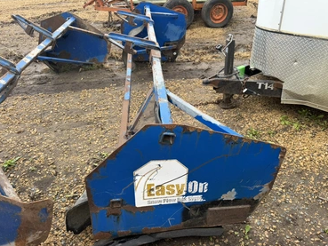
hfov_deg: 67.2
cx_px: 172
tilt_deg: -30.5
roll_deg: +2.2
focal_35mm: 26
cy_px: 121
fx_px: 246
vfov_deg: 53.1
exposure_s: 1/196
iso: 64
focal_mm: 6.76
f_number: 1.78
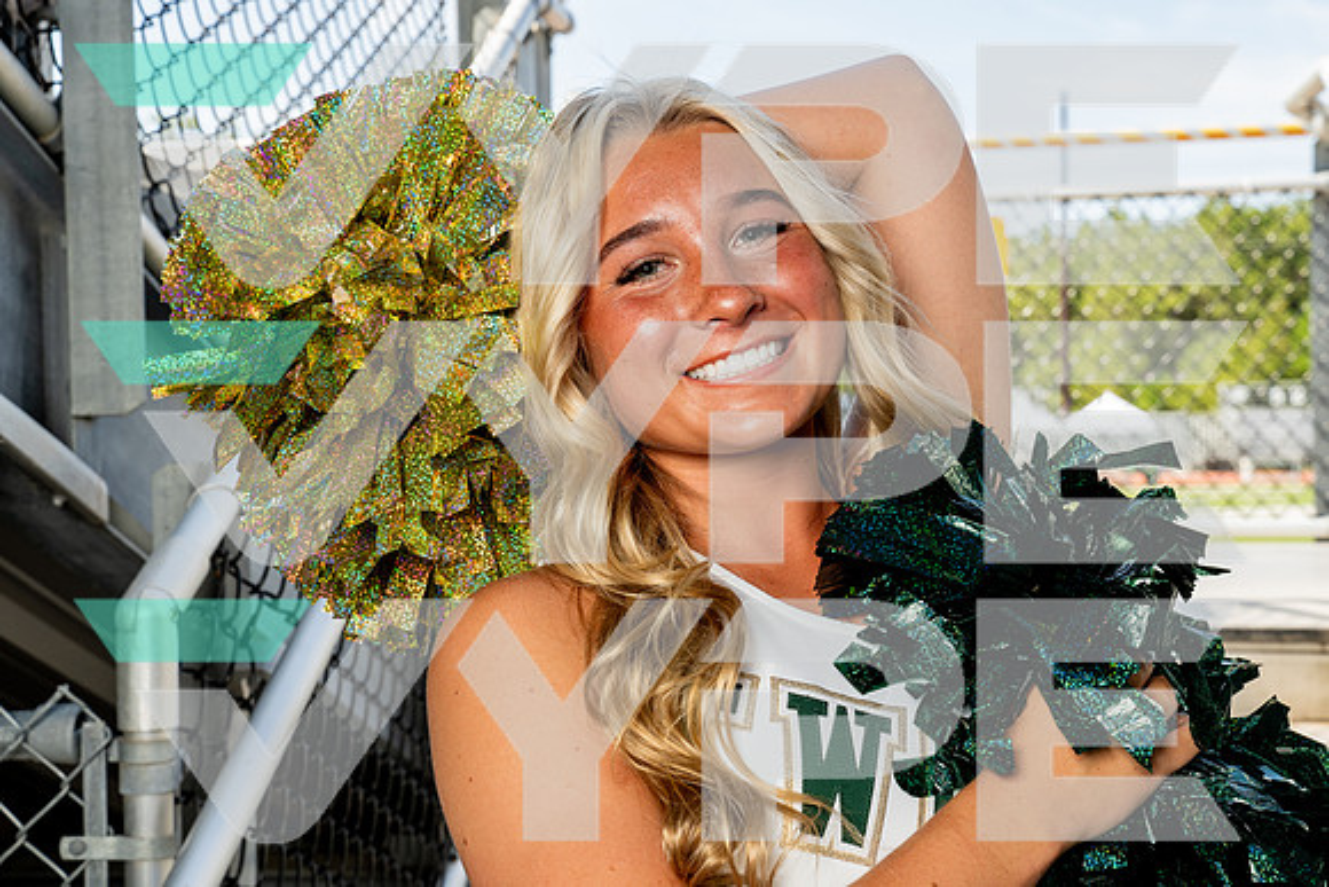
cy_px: 432
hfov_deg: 35.4
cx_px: 649
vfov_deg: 24.1
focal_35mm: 56
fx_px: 2080
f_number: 8
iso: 400
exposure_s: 1/250
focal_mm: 51
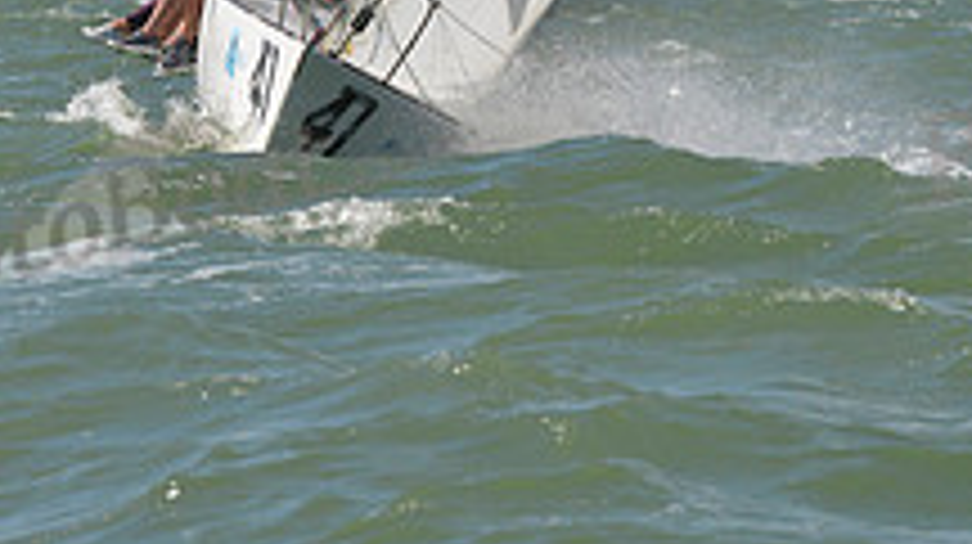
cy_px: -540
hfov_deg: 3.7
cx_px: 686
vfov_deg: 2.0
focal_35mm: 591
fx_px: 15217
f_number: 8
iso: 280
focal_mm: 210
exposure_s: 1/1250
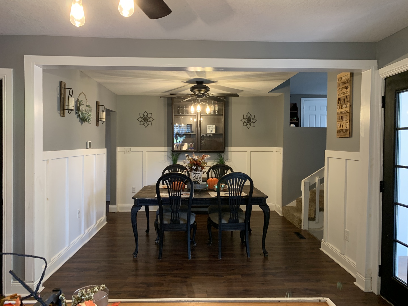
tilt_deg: -1.0
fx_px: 306
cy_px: 153
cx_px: 204
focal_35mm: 26
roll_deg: -1.9
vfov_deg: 53.1
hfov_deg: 67.3
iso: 250
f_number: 1.8
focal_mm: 4.25
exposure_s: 1/60
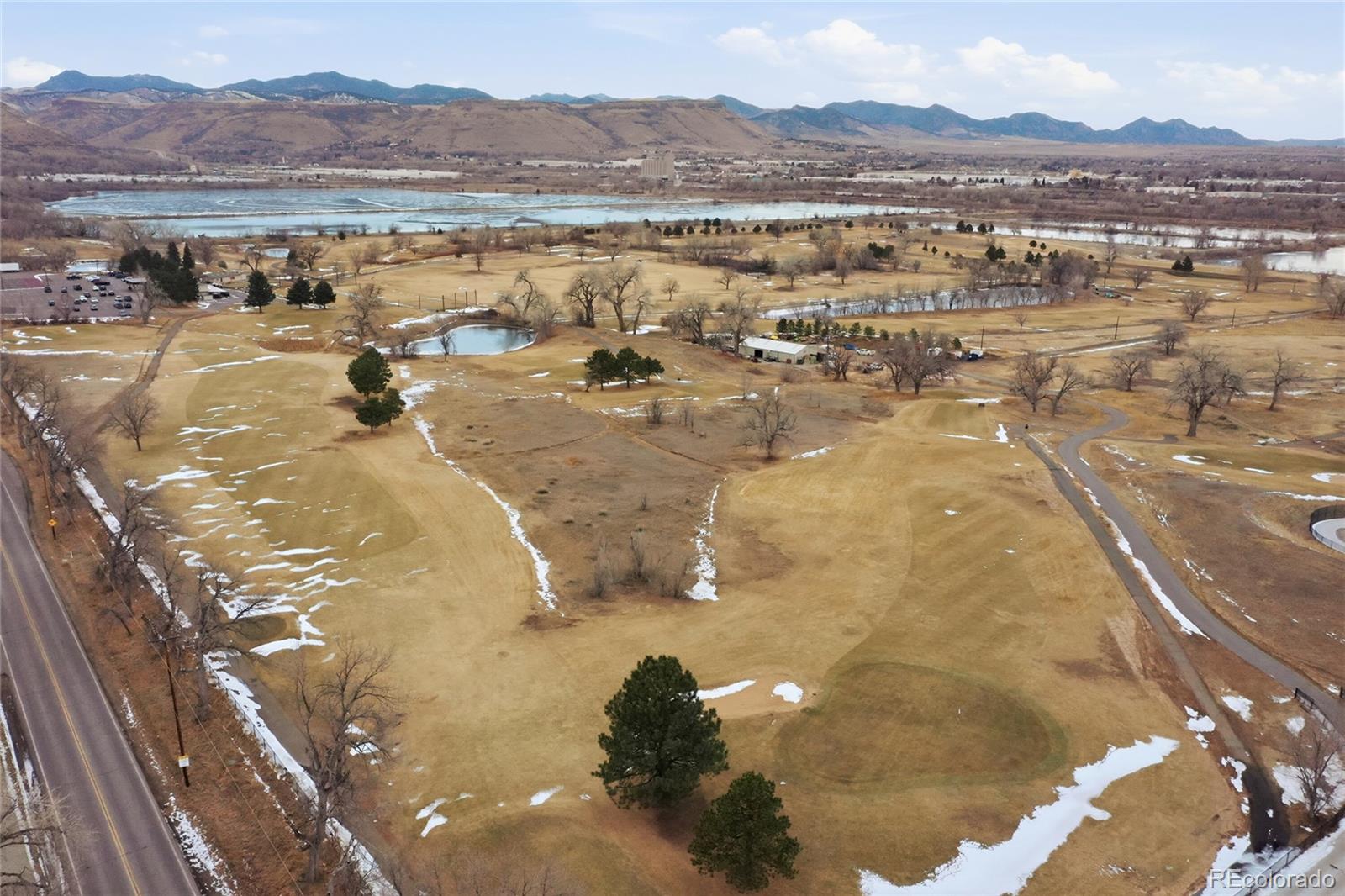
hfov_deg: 65.5
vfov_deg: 46.4
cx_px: 672
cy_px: 448
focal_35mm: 28
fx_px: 1046
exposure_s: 1/800
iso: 800
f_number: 7.1
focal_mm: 10.3
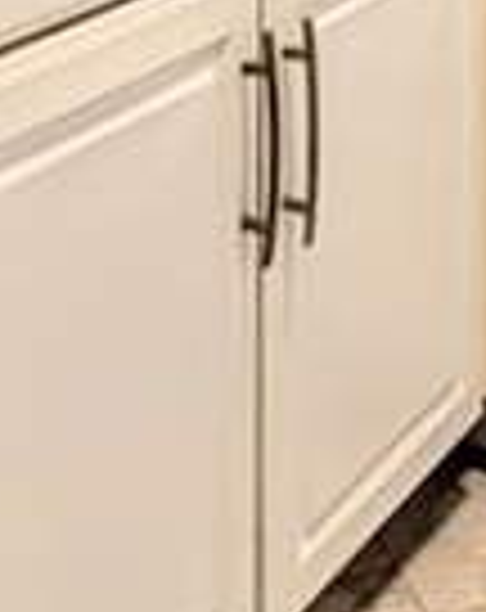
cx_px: -4
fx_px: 1662
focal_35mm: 92
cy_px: -403
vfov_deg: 17.8
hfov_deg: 16.3
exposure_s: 1/136
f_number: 1.7
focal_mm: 2.02
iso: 62
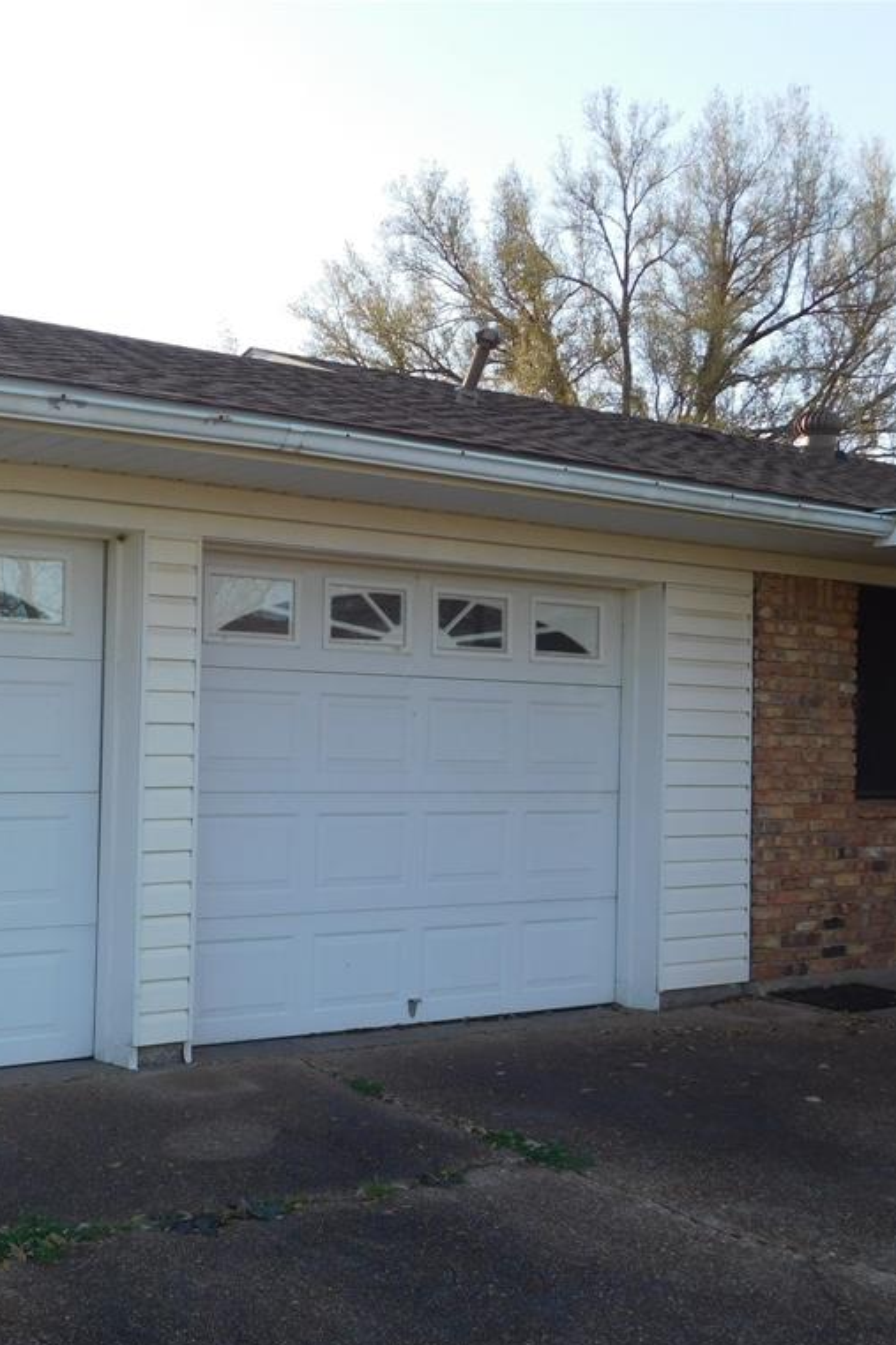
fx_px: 1569
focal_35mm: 42
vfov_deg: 46.4
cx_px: 187
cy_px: 677
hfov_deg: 31.1
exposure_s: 1/500
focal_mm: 5.3
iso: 125
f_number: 3.2
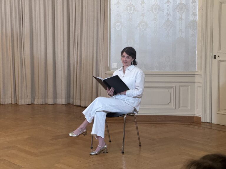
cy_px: 84
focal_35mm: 77
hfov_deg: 25.3
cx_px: 113
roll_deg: +0.8
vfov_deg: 19.1
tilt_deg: -4.3
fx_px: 503
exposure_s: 1/50
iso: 500
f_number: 2.8
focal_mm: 9
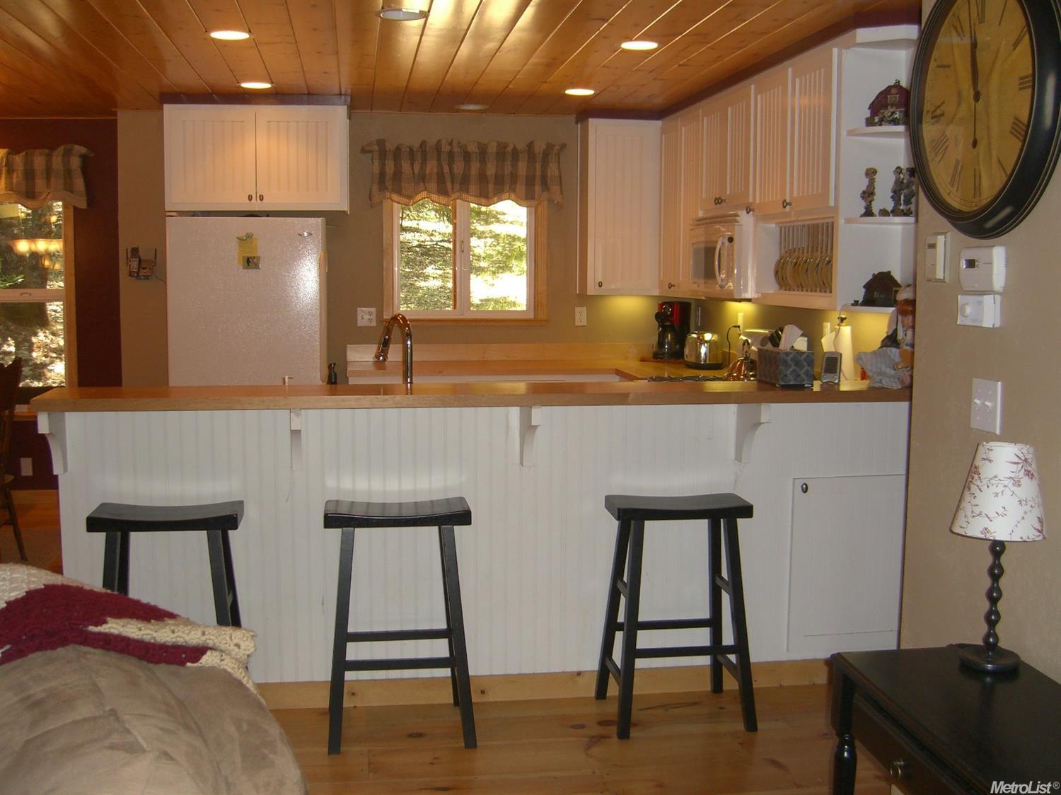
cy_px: 398
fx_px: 1164
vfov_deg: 37.7
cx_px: 530
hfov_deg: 49.0
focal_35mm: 38
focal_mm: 7.9
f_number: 2.8
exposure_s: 1/60
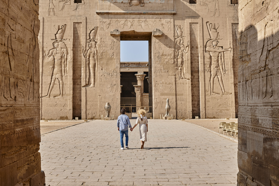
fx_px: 387
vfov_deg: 27.0
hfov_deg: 39.6
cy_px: 93
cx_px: 140
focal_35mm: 50
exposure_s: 1/320
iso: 200
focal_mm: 50
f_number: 6.3
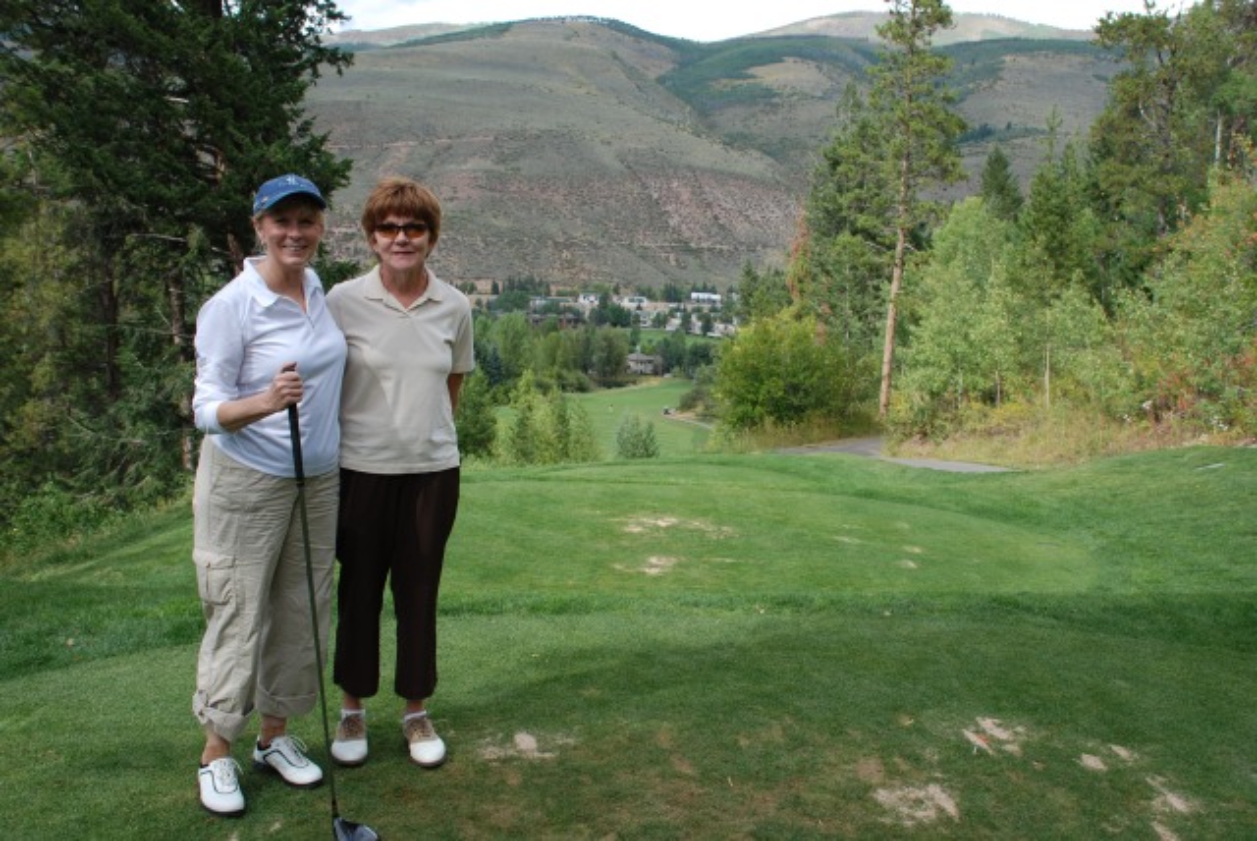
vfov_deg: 36.9
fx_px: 1258
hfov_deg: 53.1
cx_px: 628
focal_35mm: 36
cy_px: 420
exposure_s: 1/125
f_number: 5.6
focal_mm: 24
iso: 100
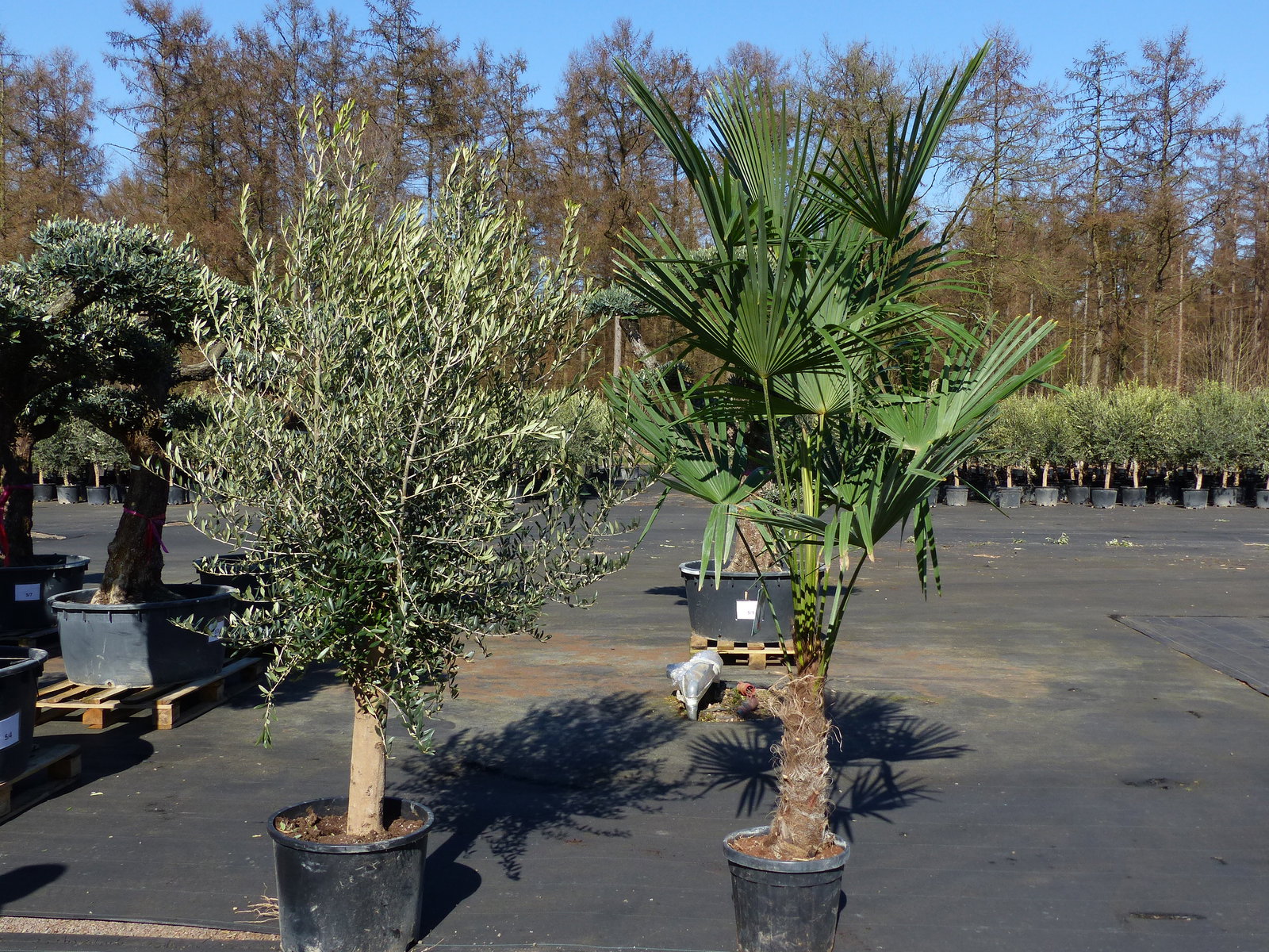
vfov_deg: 39.7
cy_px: 476
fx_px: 1320
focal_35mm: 36
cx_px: 634
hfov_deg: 51.4
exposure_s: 1/800
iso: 100
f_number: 4
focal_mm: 6.4
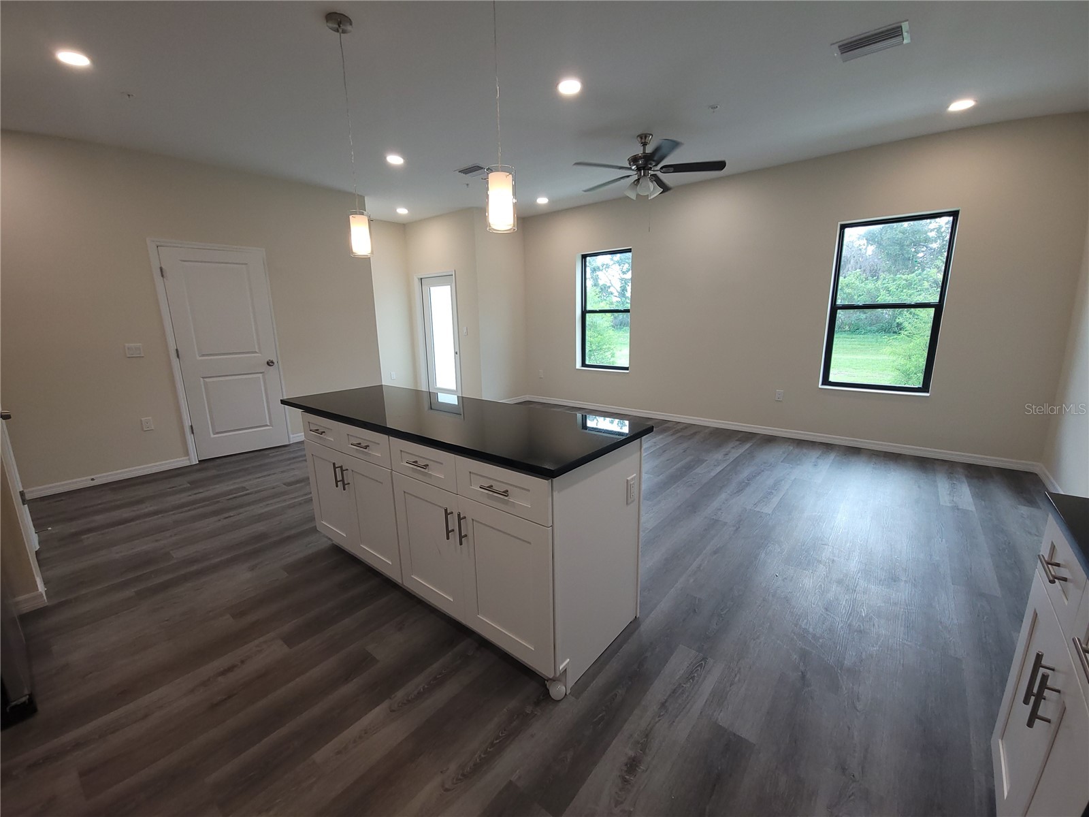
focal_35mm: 13
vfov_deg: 89.9
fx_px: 409
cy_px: 408
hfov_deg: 106.2
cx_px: 544
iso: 80
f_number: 2.2
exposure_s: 1/60
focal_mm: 2.2
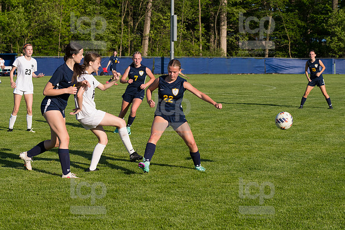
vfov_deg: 13.0
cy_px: 115
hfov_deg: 19.5
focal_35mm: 105
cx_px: 172
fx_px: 1006
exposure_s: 1/1600
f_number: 5.6
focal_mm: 70
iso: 250
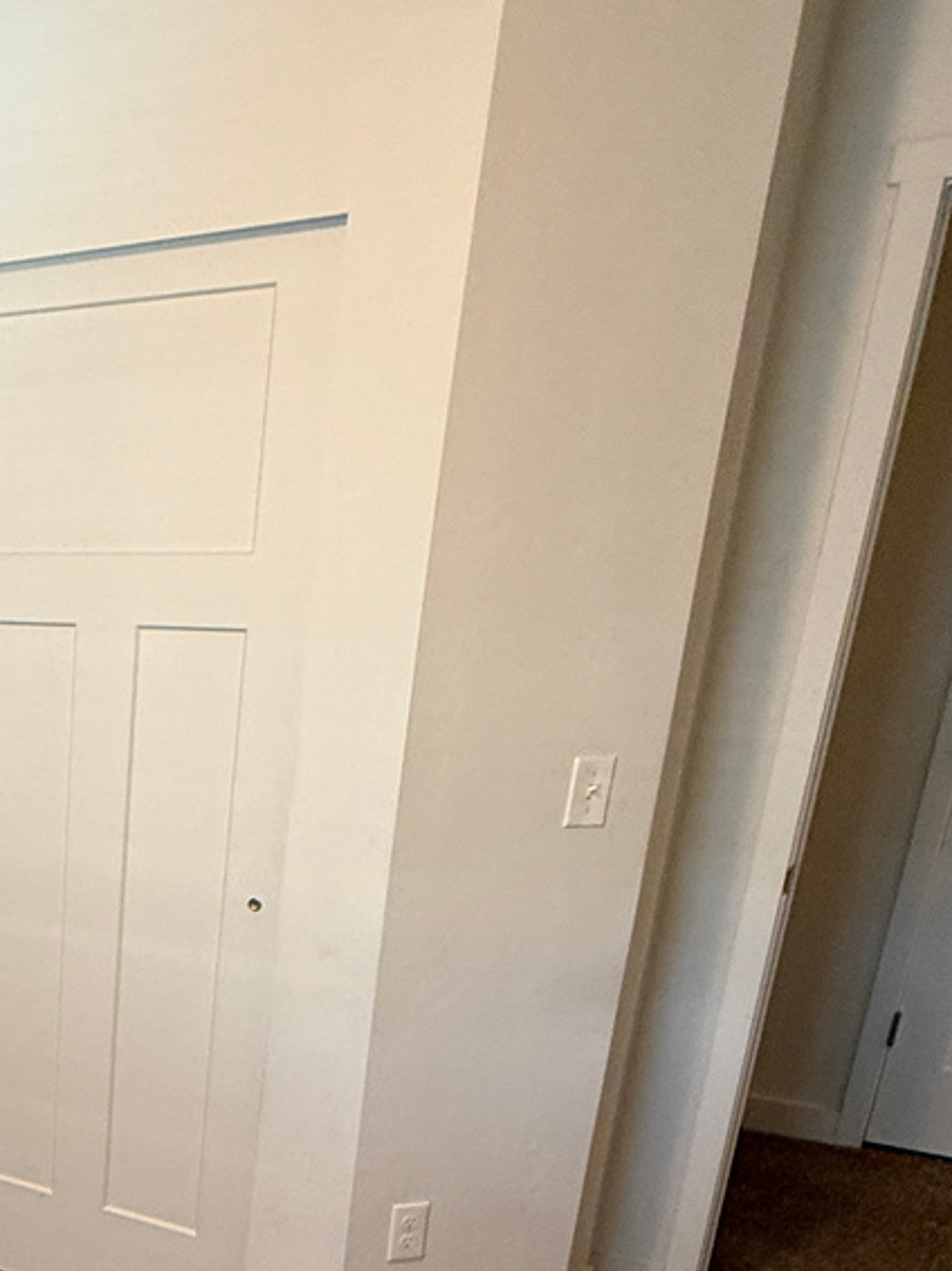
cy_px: 1055
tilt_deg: -20.0
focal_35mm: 38
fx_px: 1394
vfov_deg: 45.9
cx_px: -139
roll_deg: -0.1
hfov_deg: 32.3
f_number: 2.2
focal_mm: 2.22
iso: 320
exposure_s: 1/60
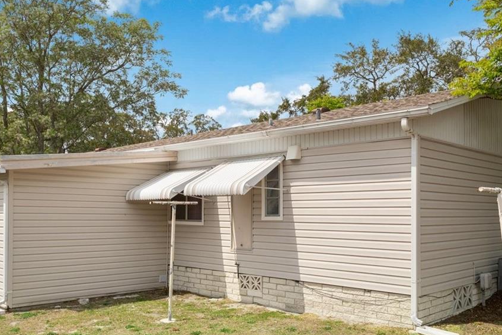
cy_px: 207
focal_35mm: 34
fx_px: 474
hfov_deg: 55.7
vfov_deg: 38.6
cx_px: 276
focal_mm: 12
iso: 320
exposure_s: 1/350
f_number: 8
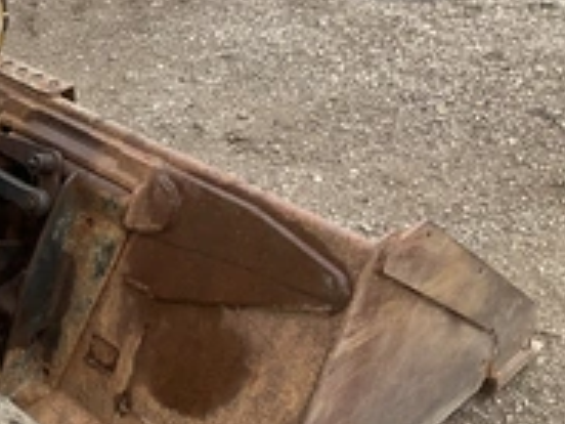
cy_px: 255
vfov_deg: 23.2
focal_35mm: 63
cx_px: 3
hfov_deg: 28.8
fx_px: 1028
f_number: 1.8
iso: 20
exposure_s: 1/181
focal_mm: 3
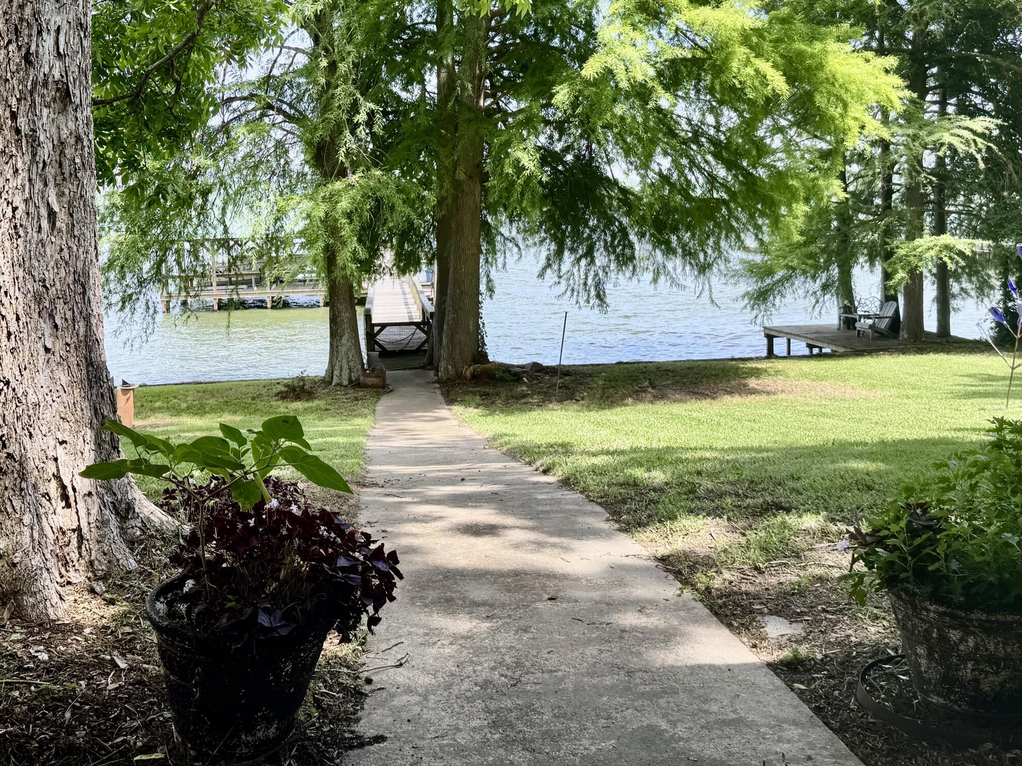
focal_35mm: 36
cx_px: 442
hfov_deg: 51.2
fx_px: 1063
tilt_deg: -3.6
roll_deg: +2.9
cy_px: 258
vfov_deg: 39.2
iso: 80
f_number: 1.78
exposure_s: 1/651
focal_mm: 6.76
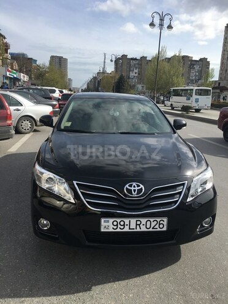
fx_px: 255
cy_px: 152
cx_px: 114
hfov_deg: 48.2
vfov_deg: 61.7
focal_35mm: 29
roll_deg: -4.0
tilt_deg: -10.9
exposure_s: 1/1748
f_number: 2.2
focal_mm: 4.15
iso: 25
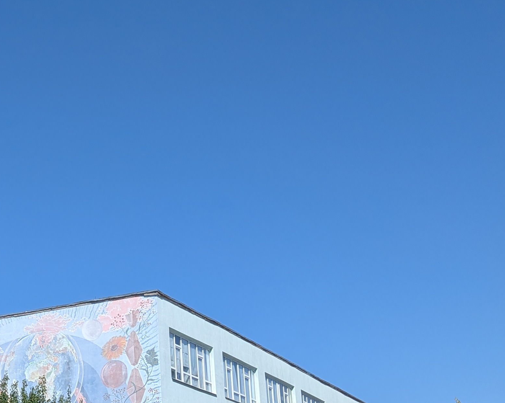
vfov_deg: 24.6
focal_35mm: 60
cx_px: -97
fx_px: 897
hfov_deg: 27.7
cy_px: 364
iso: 28
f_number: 1.7
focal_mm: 4.53
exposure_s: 1/2160
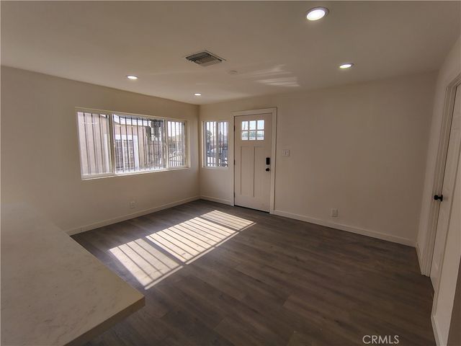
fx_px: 213
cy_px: 173
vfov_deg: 78.1
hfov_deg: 94.5
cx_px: 230
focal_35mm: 16
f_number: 2.2
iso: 100
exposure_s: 1/255
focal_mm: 2.13
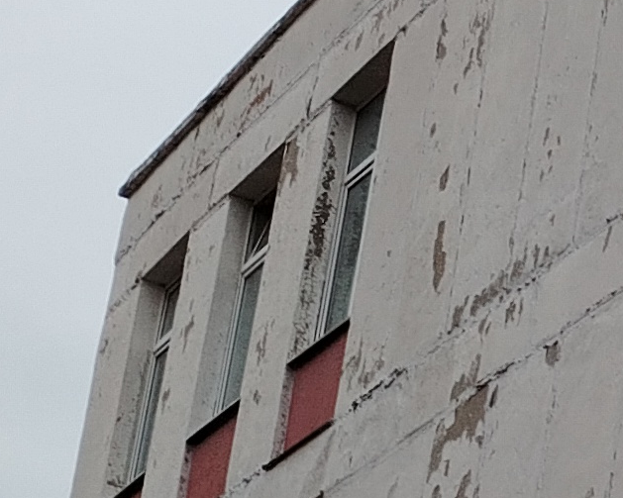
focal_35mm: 149
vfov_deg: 10.1
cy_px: 690
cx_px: 1885
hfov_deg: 9.8
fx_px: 2747
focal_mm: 5.25
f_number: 1.75
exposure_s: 1/100
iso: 160
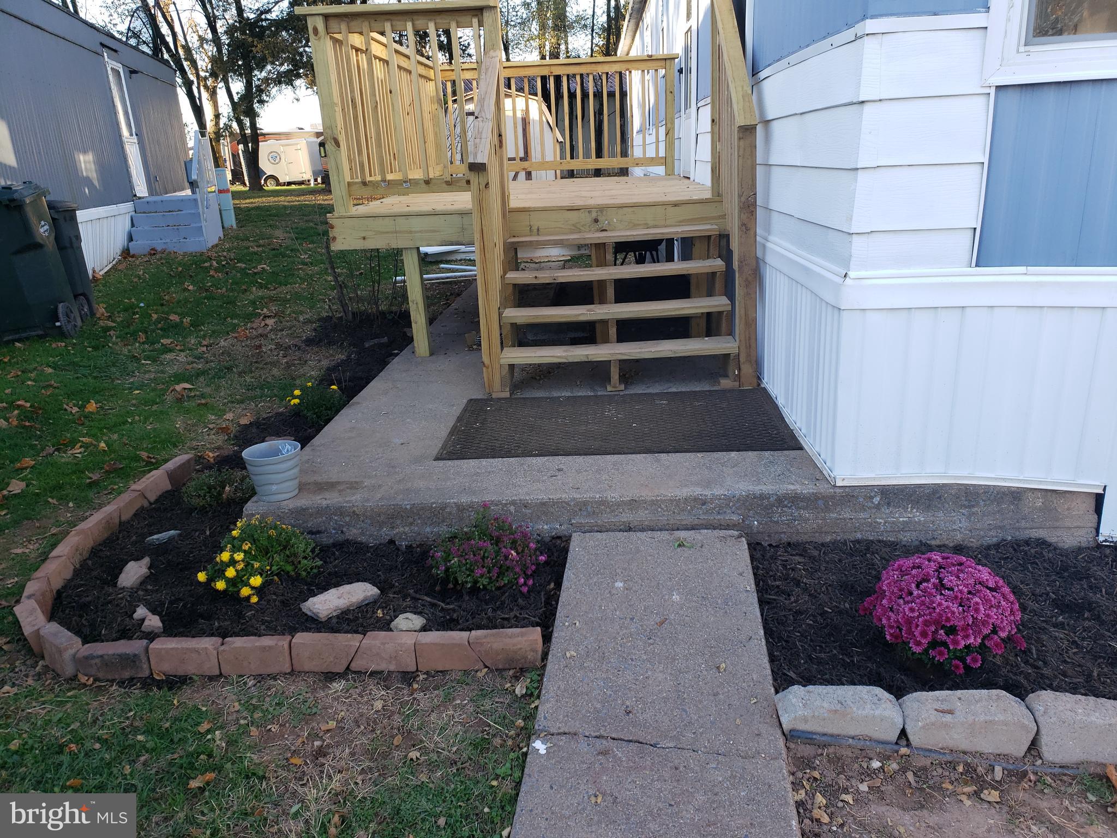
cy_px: 419
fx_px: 839
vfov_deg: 53.1
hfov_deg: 67.3
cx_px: 558
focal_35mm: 26
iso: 50
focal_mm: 4.3
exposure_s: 1/131
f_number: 2.4
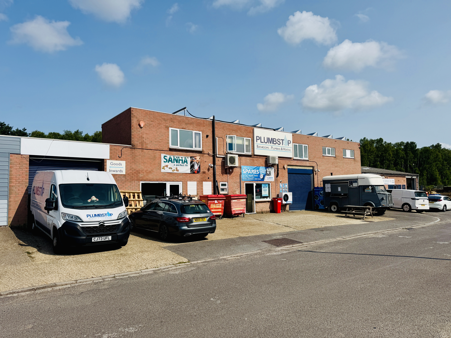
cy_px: 169
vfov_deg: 56.8
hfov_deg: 71.6
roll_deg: +1.4
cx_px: 226
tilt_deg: +4.9
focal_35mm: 24
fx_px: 313
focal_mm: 6.76
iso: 80
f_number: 1.78
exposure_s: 1/9009
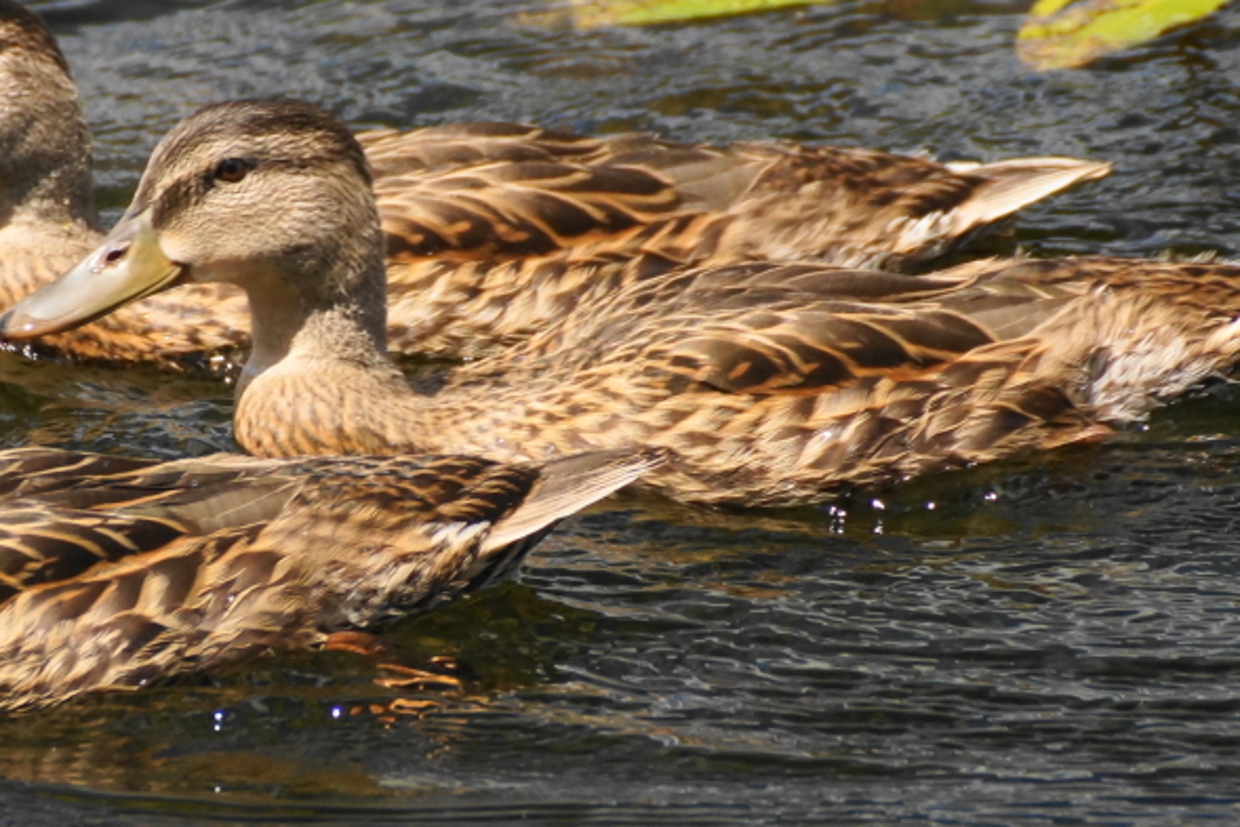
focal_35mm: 636
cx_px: 201
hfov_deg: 3.2
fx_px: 21911
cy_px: 152
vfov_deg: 2.2
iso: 400
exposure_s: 1/400
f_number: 6.3
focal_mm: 250
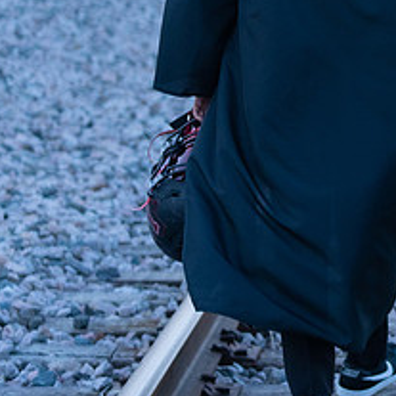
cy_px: 13
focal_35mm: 191
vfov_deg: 9.1
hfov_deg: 9.1
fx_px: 2472
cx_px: 465
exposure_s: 1/320
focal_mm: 70
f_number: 2.8
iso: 1600
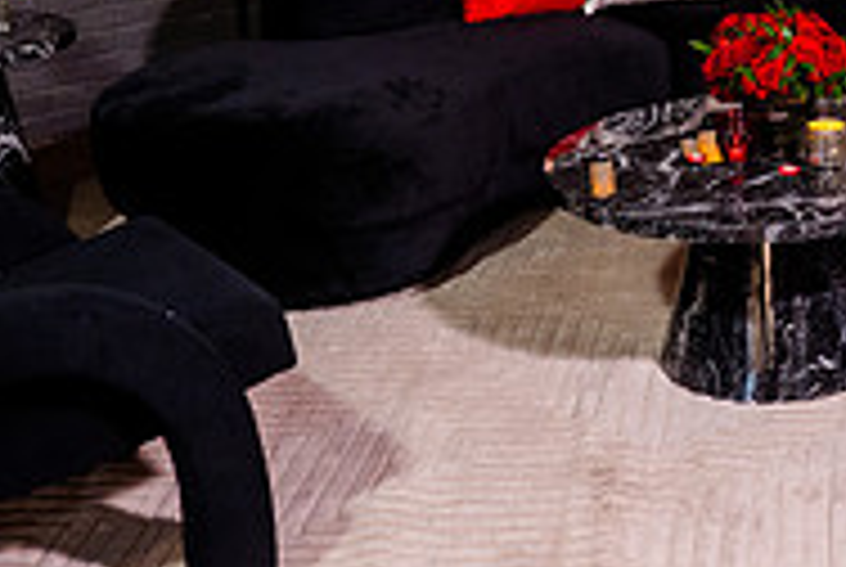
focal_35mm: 74
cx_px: 868
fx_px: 1742
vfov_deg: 17.8
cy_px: -61
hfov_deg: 25.8
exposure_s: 1/80
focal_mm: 24
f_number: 4
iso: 1600
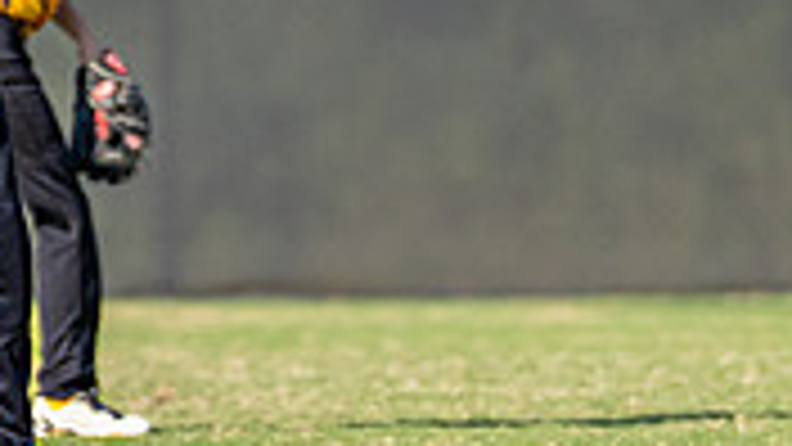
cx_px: -149
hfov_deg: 1.8
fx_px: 25453
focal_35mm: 1212
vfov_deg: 1.0
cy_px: -361
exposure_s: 1/5000
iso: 320
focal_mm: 200
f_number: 2.8
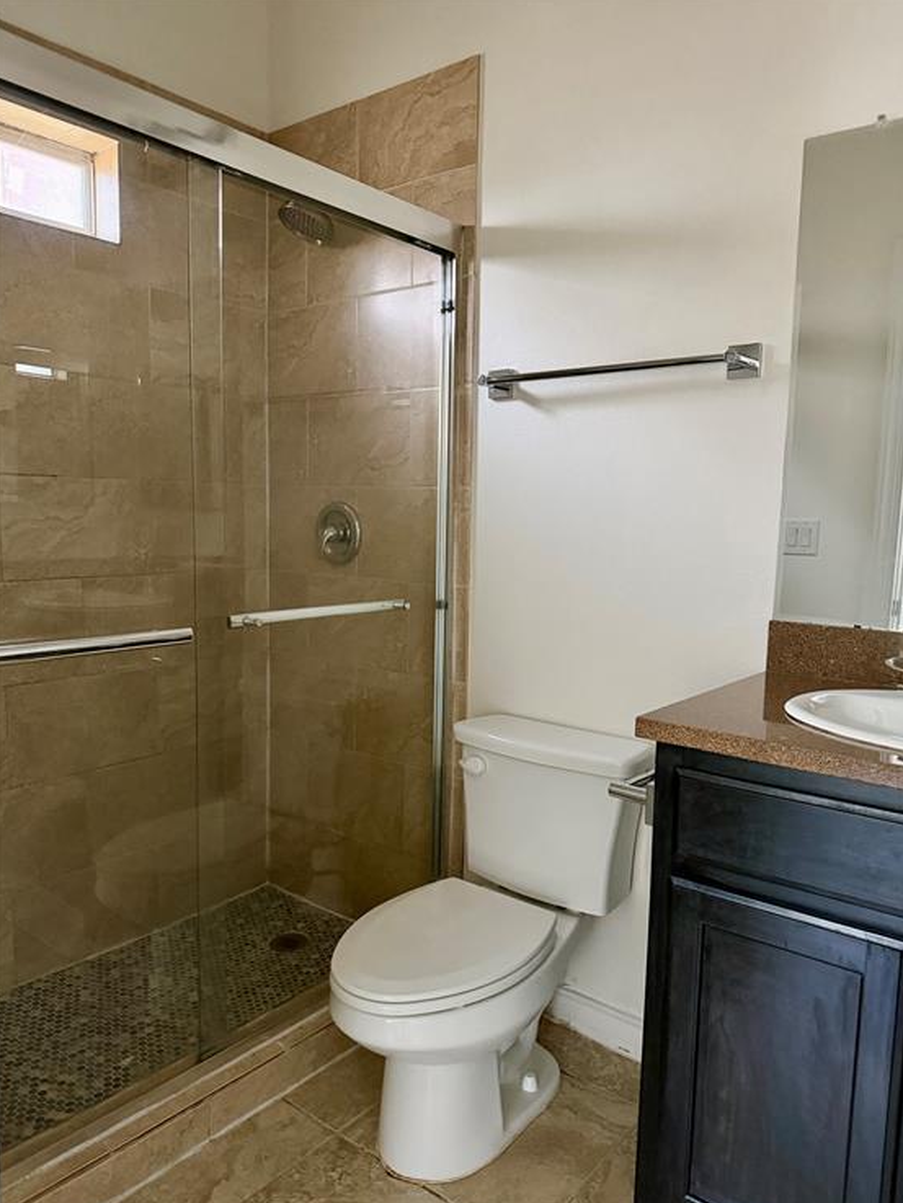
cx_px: 462
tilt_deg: -6.6
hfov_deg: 54.9
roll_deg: -1.7
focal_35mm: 25
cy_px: 620
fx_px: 869
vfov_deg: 69.4
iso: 1000
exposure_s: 1/39
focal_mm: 6.76
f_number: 1.78
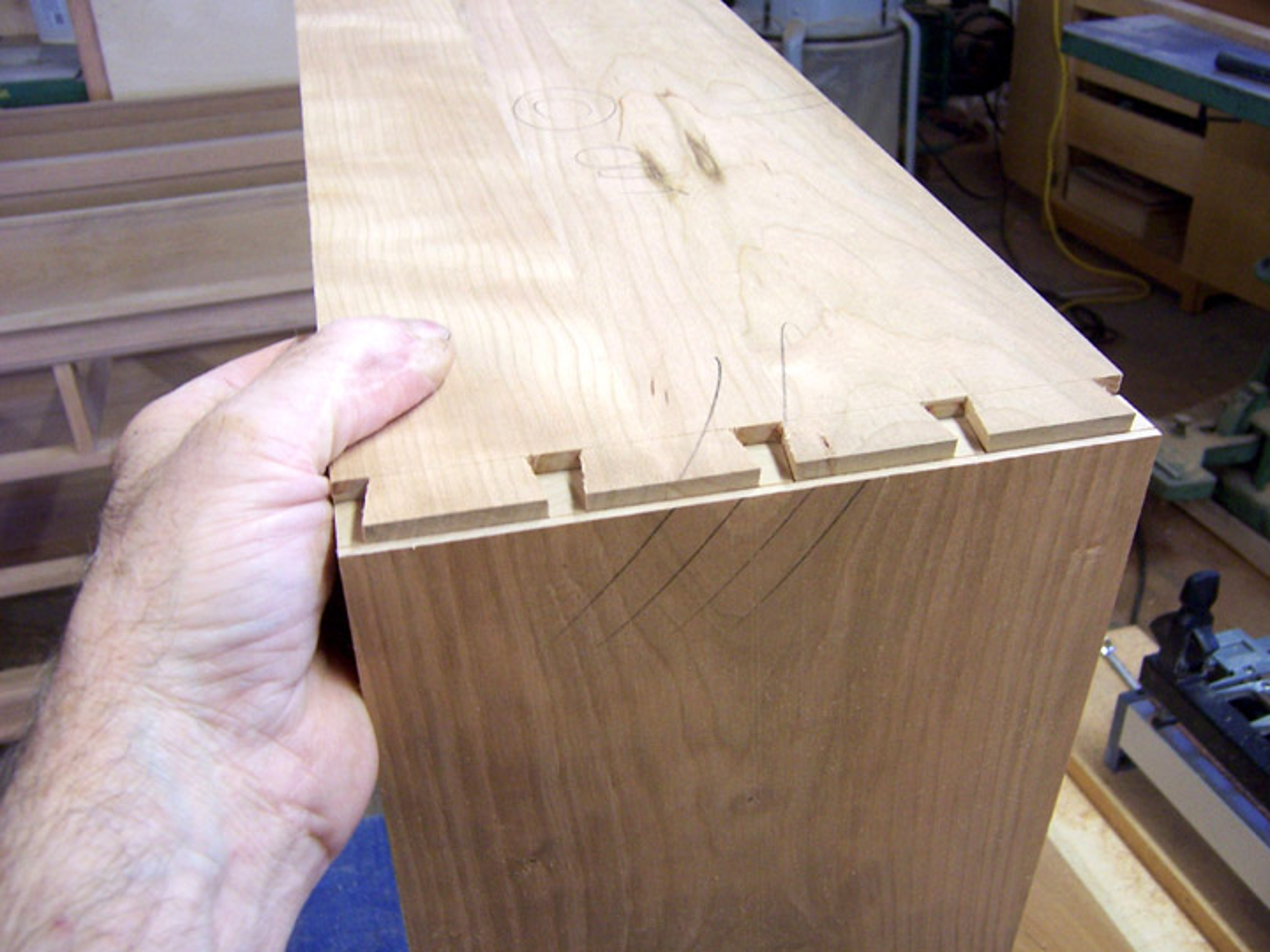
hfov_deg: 55.4
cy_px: 476
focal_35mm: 33
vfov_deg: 42.9
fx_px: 1211
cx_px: 635
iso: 140
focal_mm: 5.5
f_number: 3.4
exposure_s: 1/10
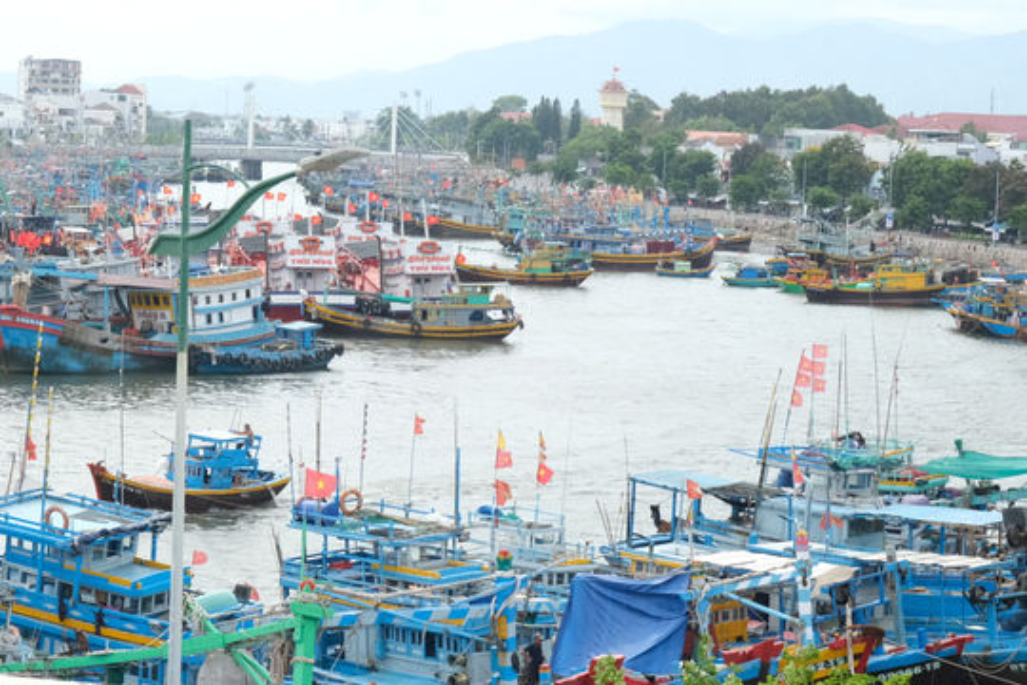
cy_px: 342
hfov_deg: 23.1
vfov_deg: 15.5
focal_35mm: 88
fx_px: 2510
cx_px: 514
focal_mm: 58.6
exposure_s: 1/3200
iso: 1600
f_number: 5.6
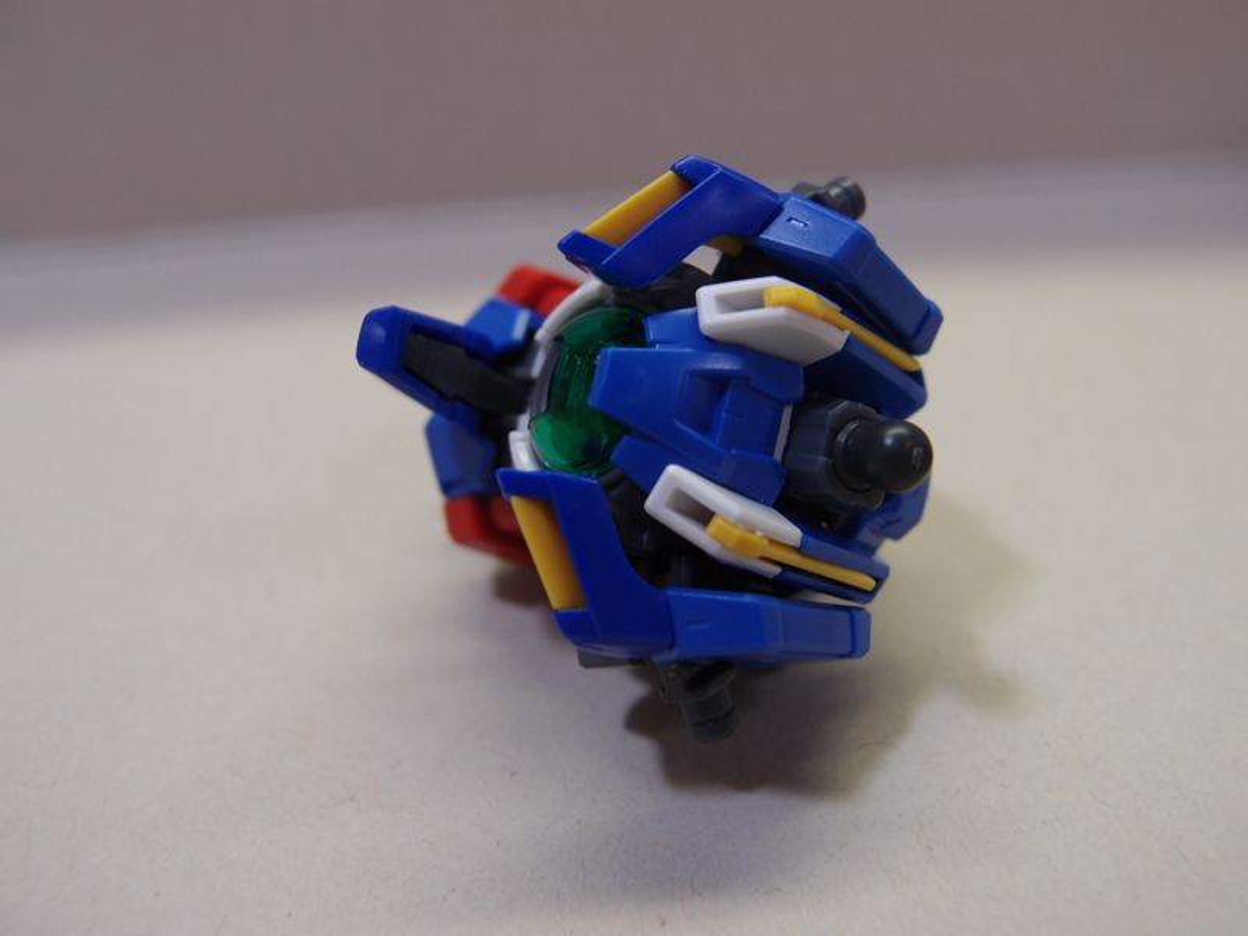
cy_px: 468
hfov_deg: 63.4
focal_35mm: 28
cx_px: 624
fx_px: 1009
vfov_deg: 49.7
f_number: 2.2
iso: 100
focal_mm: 6
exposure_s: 1/80
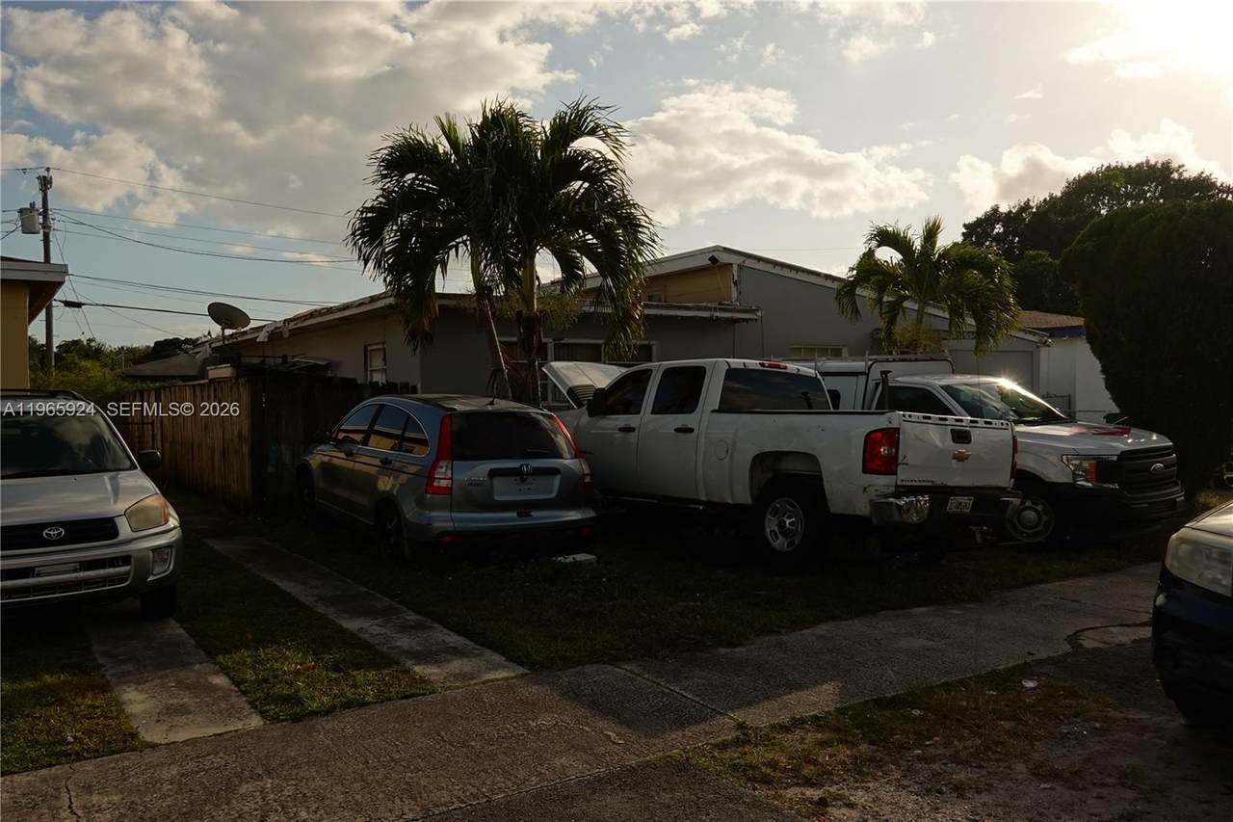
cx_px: 616
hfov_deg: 63.7
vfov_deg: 45.0
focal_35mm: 29
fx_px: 993
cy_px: 411
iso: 100
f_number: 5.6
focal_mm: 10.83
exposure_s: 1/1000
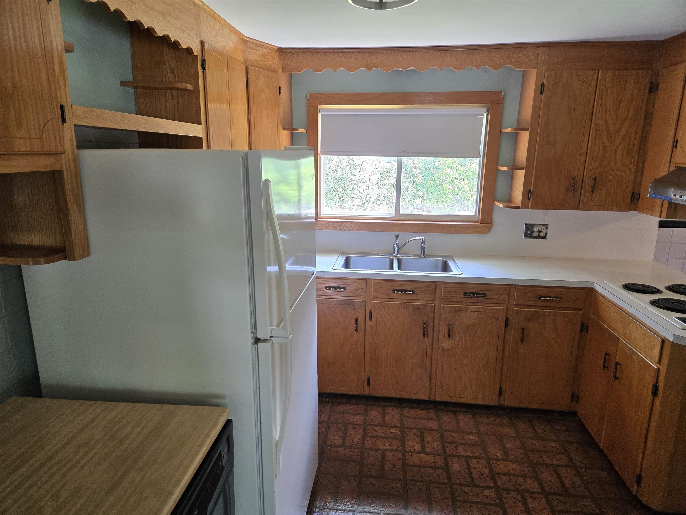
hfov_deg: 73.9
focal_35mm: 23
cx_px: 343
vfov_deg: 58.9
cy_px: 258
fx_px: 456
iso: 200
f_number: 1.8
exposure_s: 1/120
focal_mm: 5.4
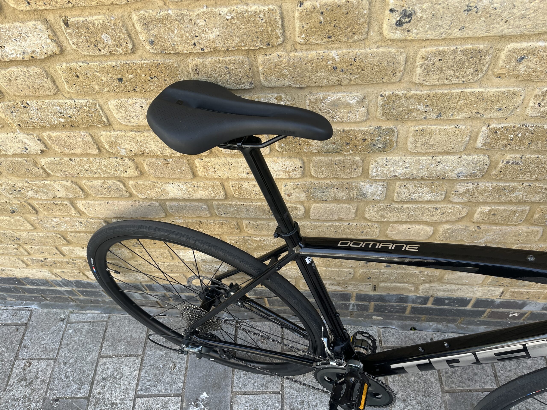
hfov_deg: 67.3
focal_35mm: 26
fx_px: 411
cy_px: 205
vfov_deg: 53.1
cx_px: 274
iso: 50
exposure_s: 1/440
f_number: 1.6
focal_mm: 5.1
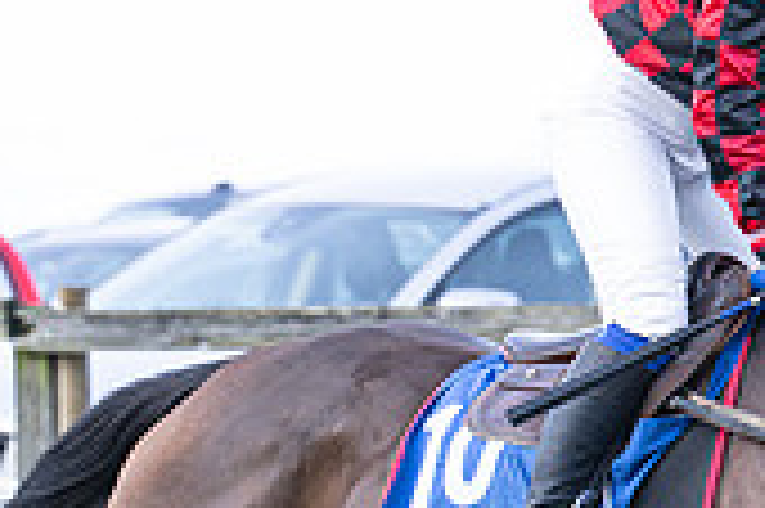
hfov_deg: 3.3
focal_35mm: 616
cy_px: 439
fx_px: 13077
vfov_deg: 2.2
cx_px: 996
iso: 400
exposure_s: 1/800
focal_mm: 115
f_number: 4
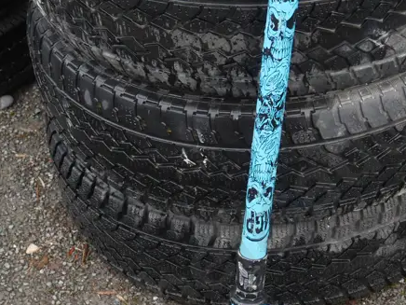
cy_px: 155
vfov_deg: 15.7
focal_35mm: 94
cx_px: 360
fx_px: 1102
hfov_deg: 20.5
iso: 200
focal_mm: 20
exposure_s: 1/80
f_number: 4.4
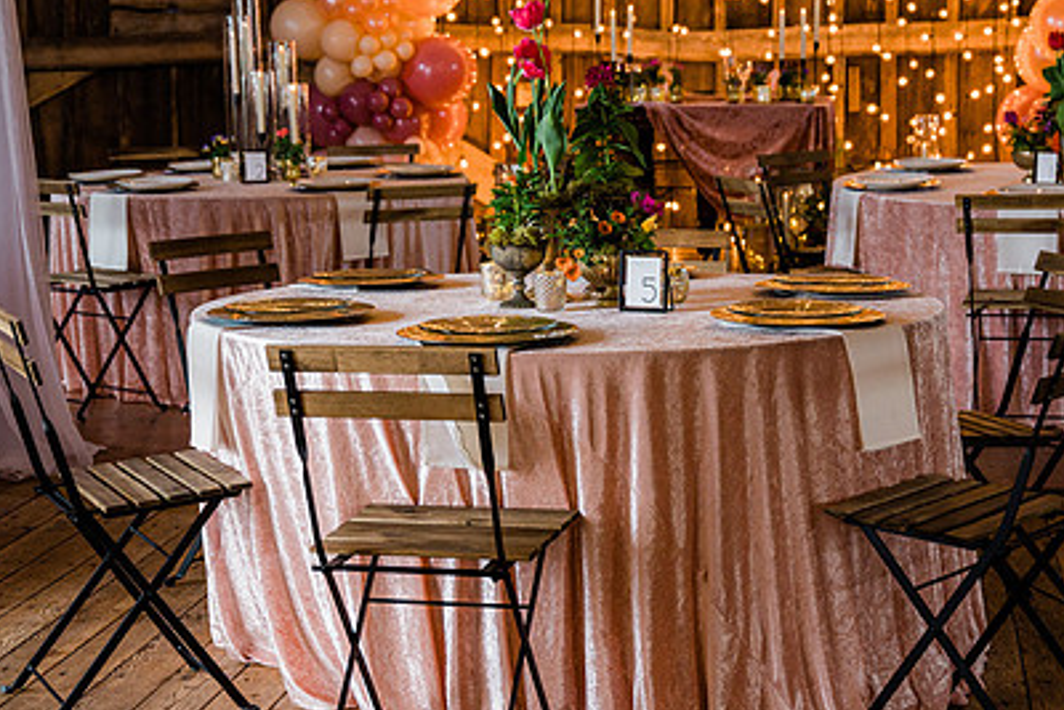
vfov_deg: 18.0
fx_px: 2247
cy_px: 359
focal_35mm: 76
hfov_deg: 26.6
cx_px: 545
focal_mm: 52
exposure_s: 1/200
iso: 320
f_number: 4.5
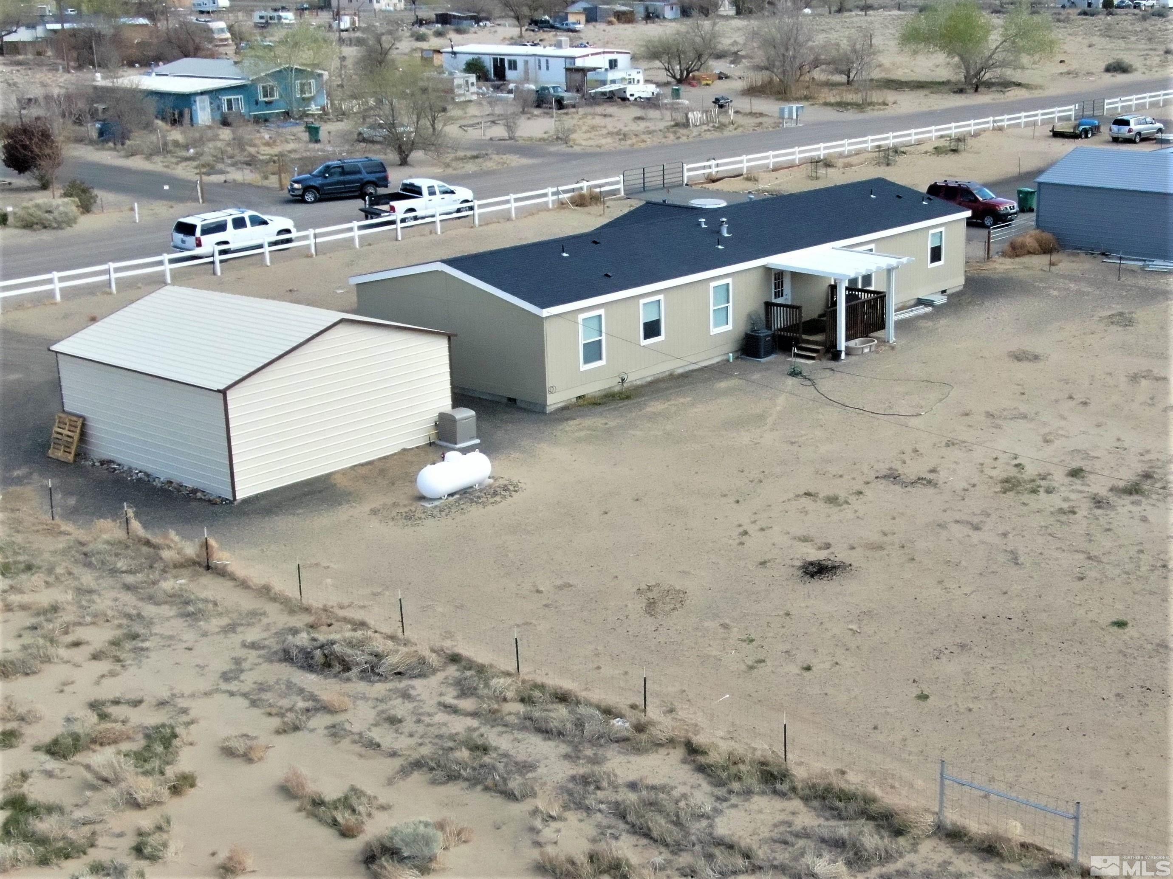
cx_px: 586
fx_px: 1220
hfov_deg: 51.4
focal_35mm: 36
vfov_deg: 39.6
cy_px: 440
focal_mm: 6.21
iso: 800
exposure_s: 1/2500
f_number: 3.3
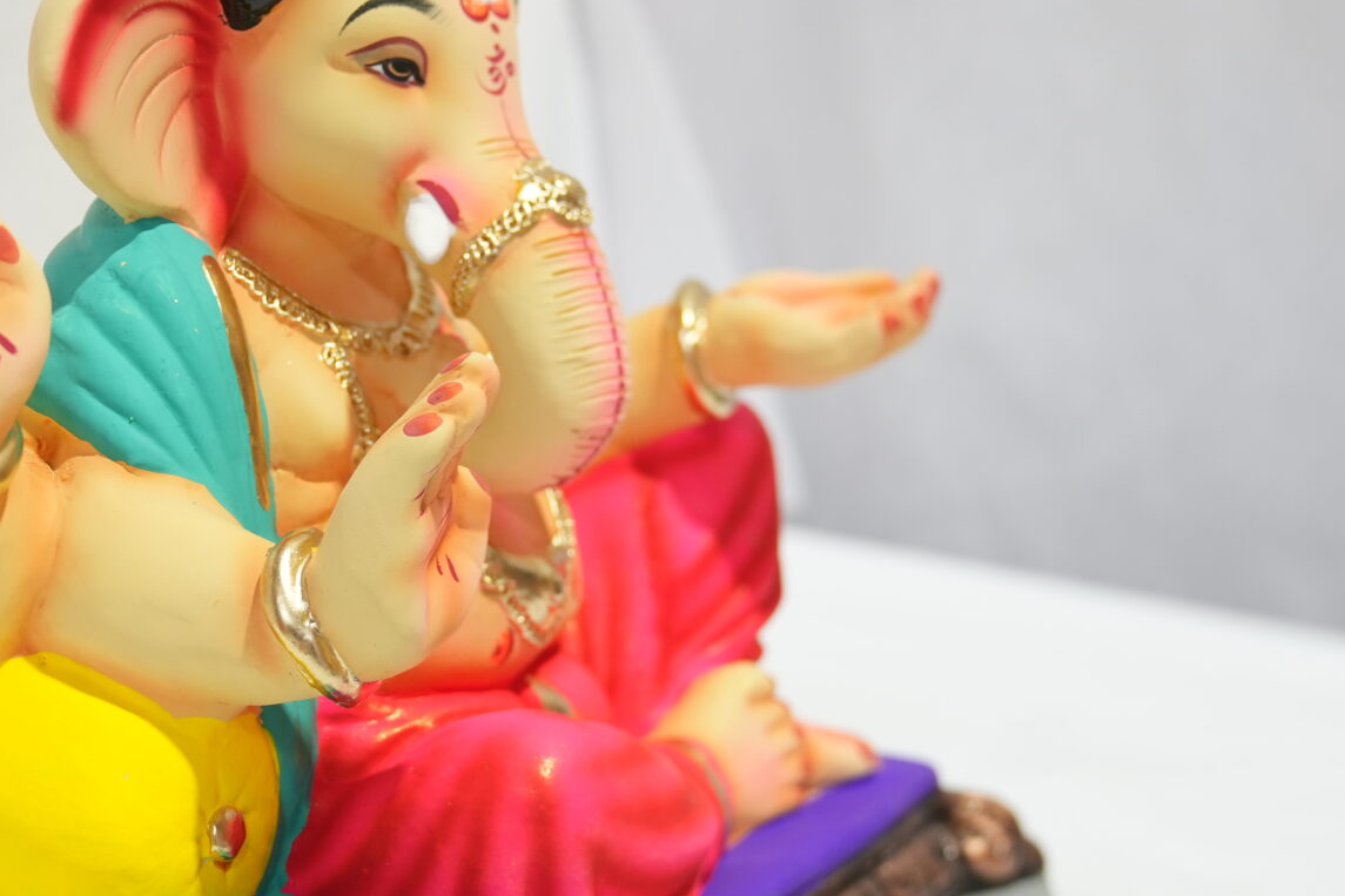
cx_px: 432
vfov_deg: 16.1
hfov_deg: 23.8
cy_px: 422
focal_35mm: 85
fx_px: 3175
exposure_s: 1/200
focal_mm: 38
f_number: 3.5
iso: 800
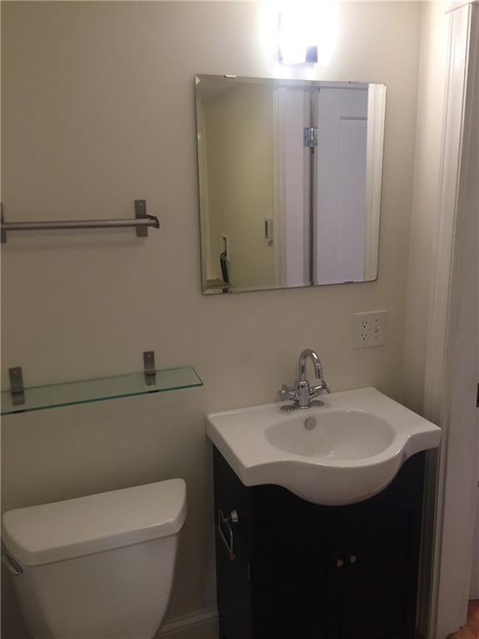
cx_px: 240
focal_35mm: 29
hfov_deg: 48.2
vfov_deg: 61.7
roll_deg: +1.0
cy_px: 320
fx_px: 535
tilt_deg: -12.6
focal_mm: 4.15
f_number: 2.2
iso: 100
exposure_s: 1/30
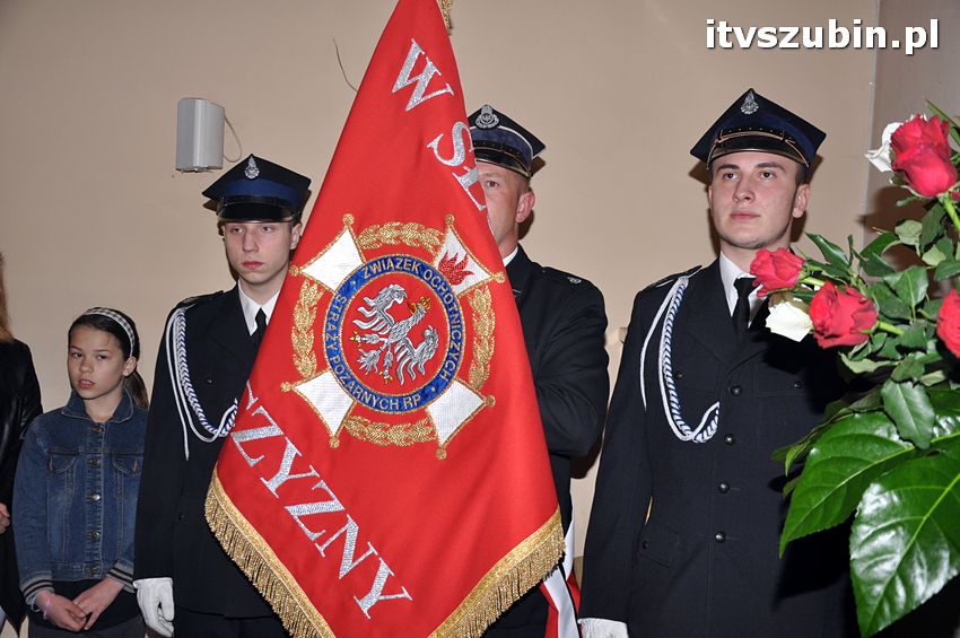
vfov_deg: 29.8
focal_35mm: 45
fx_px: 1199
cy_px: 319
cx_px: 480
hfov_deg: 43.6
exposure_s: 1/60
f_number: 5
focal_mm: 30
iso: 500
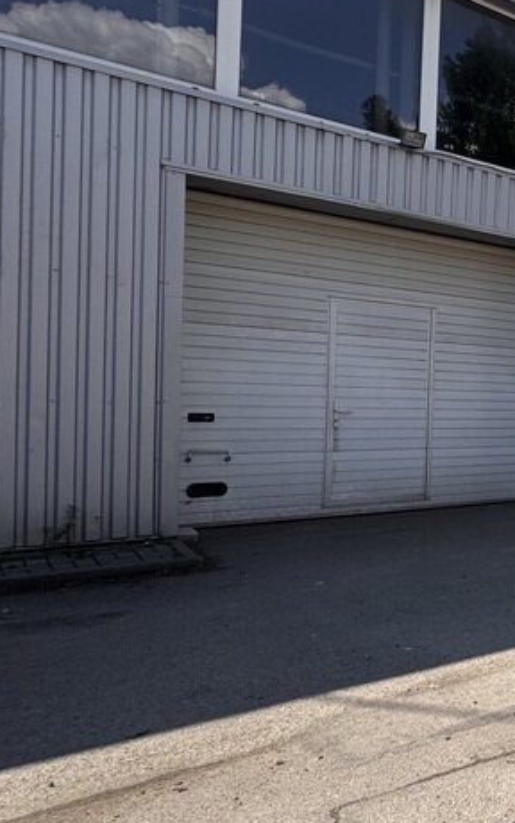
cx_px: 907
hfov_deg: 22.9
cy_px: 410
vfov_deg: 58.1
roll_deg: -2.2
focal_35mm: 33
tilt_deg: -0.5
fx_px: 740
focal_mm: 2.22
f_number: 2.2
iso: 50
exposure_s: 1/1370
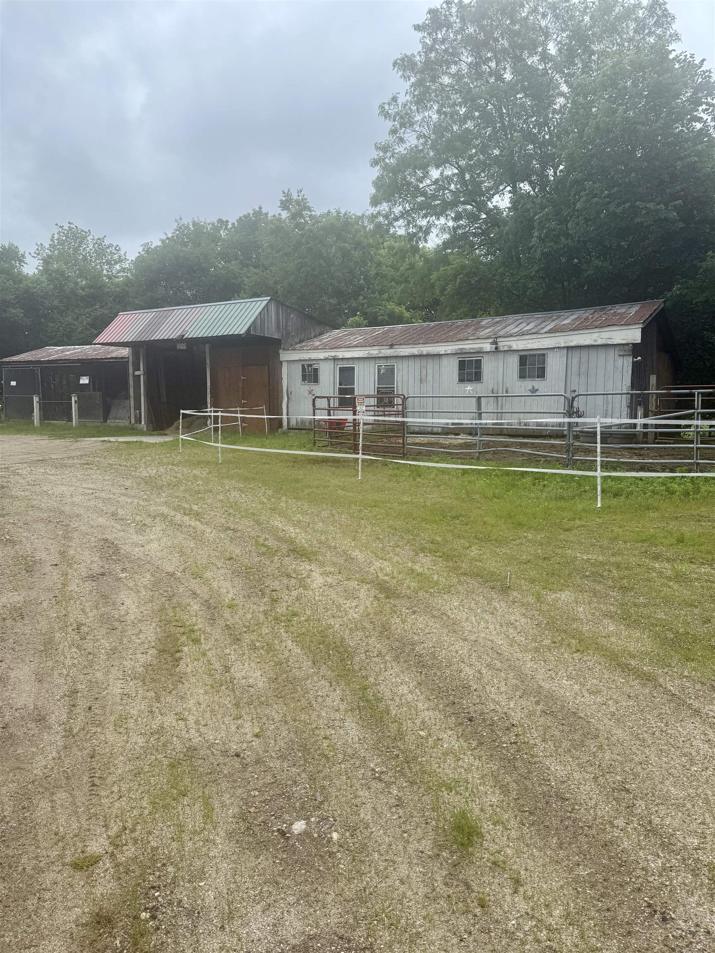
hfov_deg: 56.8
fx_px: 661
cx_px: 358
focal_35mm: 24
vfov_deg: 71.6
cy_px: 476
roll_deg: +2.2
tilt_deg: -8.5
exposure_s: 1/2053
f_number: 1.78
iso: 80
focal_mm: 6.76
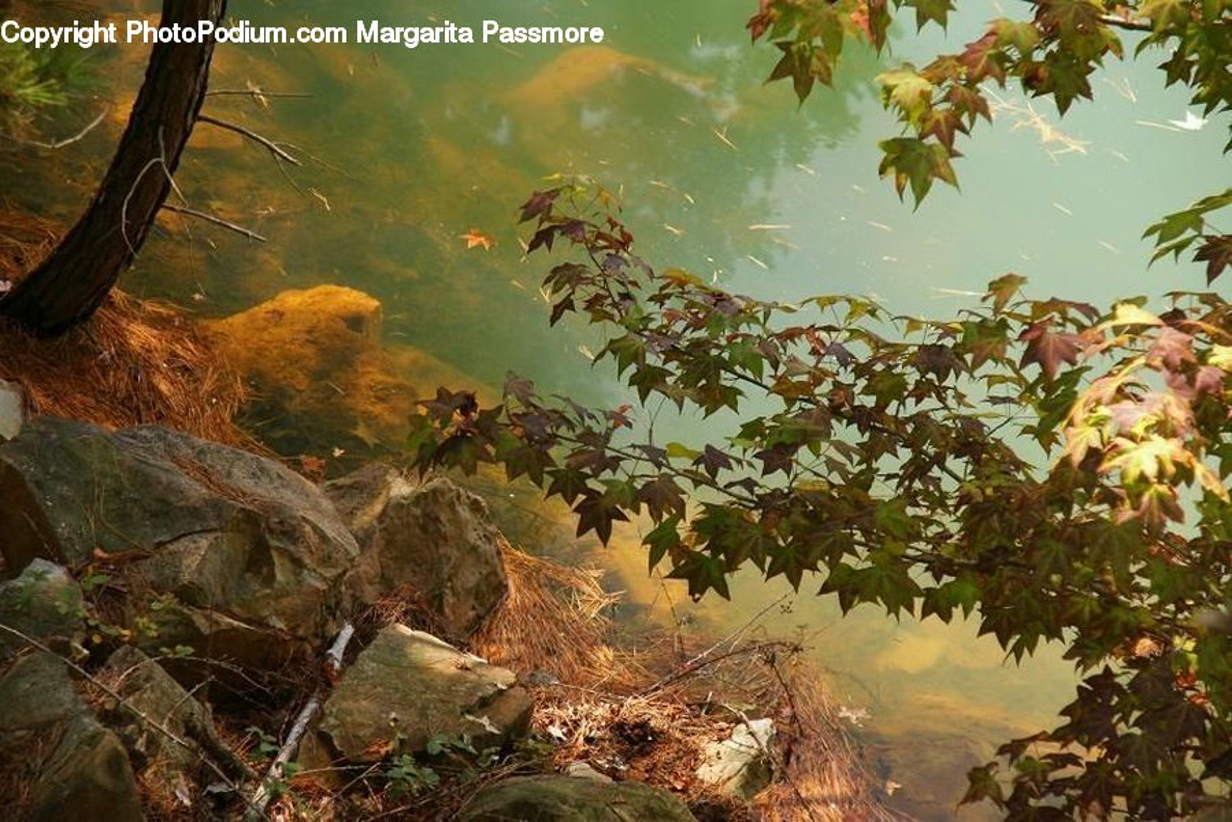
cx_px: 616
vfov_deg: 10.2
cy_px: 411
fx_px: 4620
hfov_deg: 15.2
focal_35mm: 135
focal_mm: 90
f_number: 5.6
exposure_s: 1/125
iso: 800
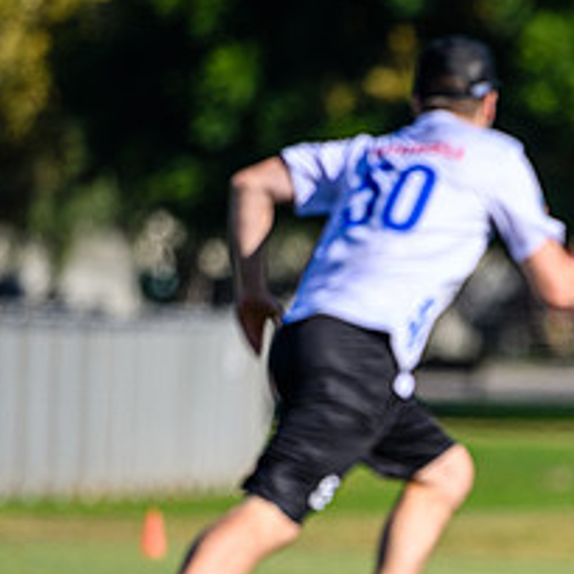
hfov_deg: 1.8
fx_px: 18047
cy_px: 438
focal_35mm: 962
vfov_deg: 1.8
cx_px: 658
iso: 100
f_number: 3.2
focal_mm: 400
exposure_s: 1/1600
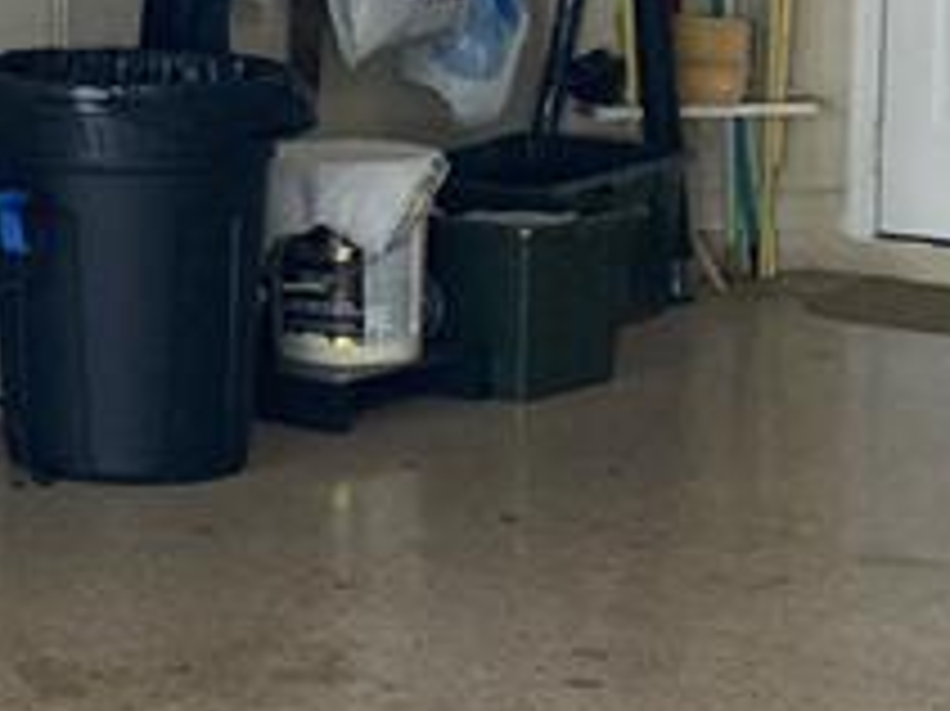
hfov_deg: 12.9
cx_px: -869
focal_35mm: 136
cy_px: 50
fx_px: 3730
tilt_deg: -4.5
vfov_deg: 10.8
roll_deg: +0.4
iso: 64
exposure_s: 1/60
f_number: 1.8
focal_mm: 3.99
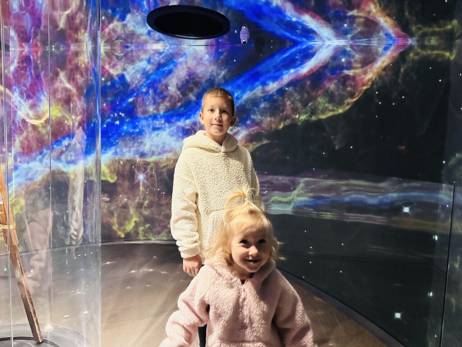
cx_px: 231
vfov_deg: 56.8
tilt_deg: -4.5
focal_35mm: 24
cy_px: 174
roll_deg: -1.4
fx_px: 320
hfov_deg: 71.6
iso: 1000
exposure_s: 1/30
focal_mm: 6.86
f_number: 1.78
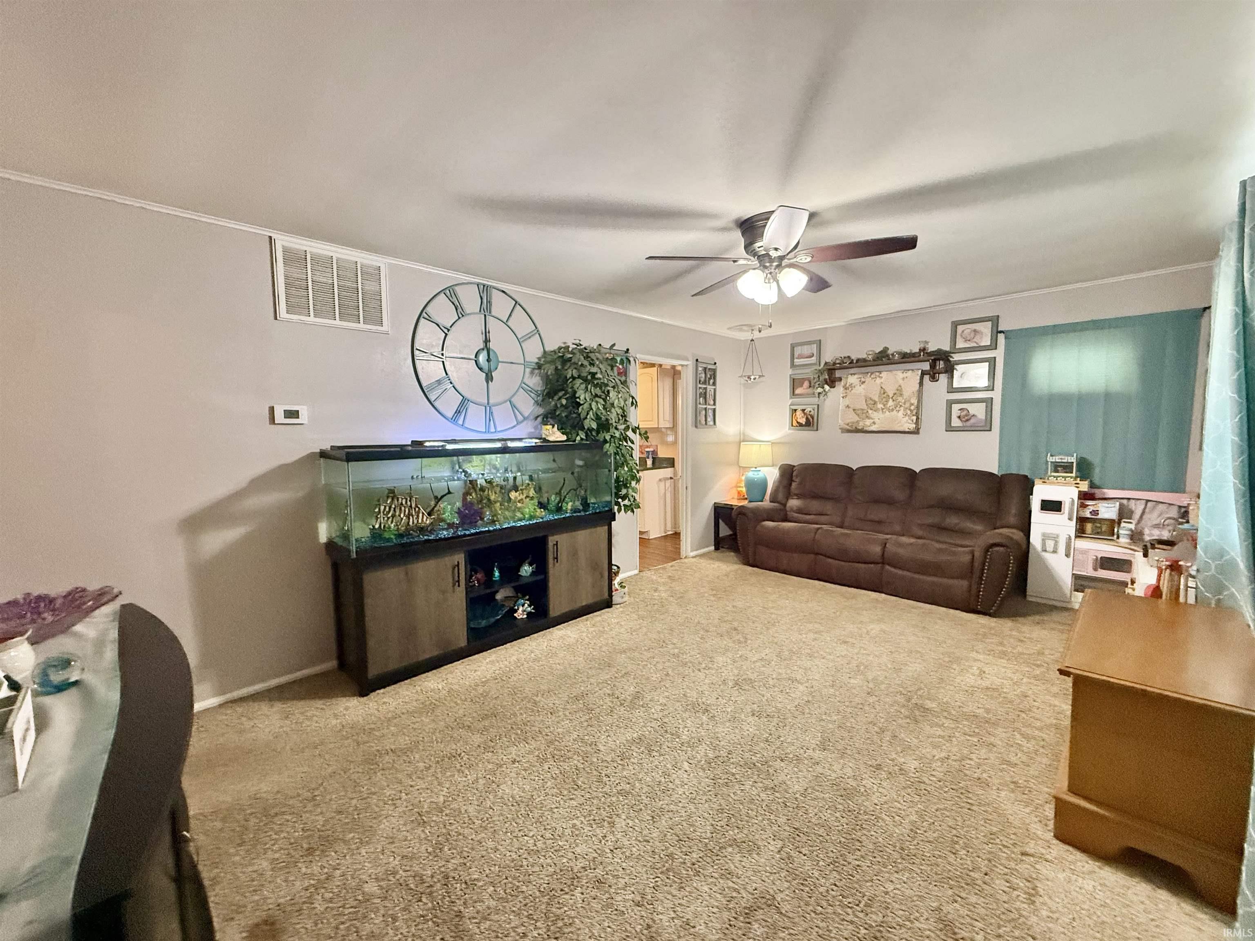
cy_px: 470
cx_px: 628
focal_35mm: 14
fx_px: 508
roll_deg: +0.6
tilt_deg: -3.7
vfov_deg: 85.7
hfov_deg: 102.1
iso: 500
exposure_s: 1/60
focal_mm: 2.22
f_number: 2.2
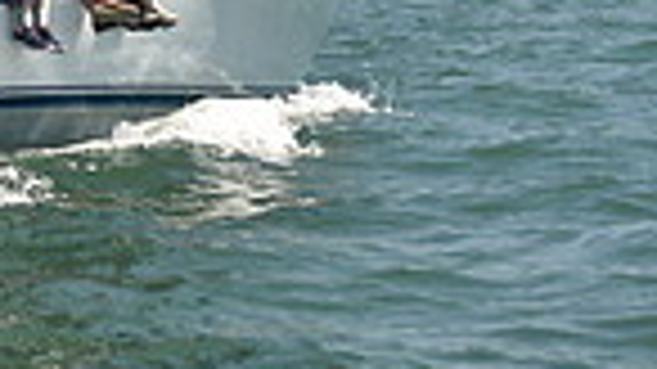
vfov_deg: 4.0
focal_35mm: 291
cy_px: -850
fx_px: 5068
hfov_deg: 7.4
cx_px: -25
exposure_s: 1/800
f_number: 4
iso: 250
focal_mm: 70
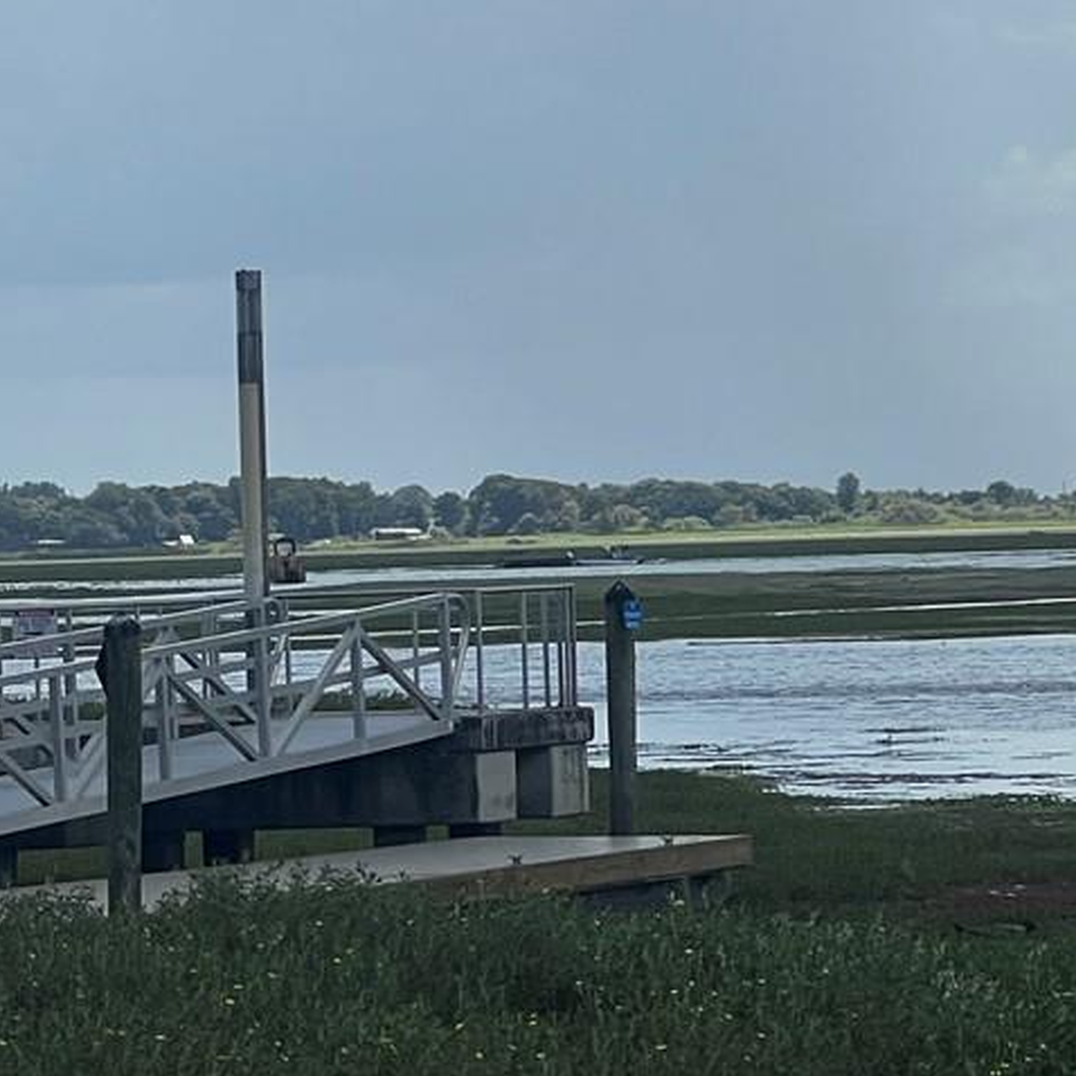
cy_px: 504
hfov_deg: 7.6
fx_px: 8018
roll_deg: +0.2
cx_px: -162
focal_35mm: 228
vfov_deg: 7.7
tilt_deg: -0.7
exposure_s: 1/681
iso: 32
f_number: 2.8
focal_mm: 9
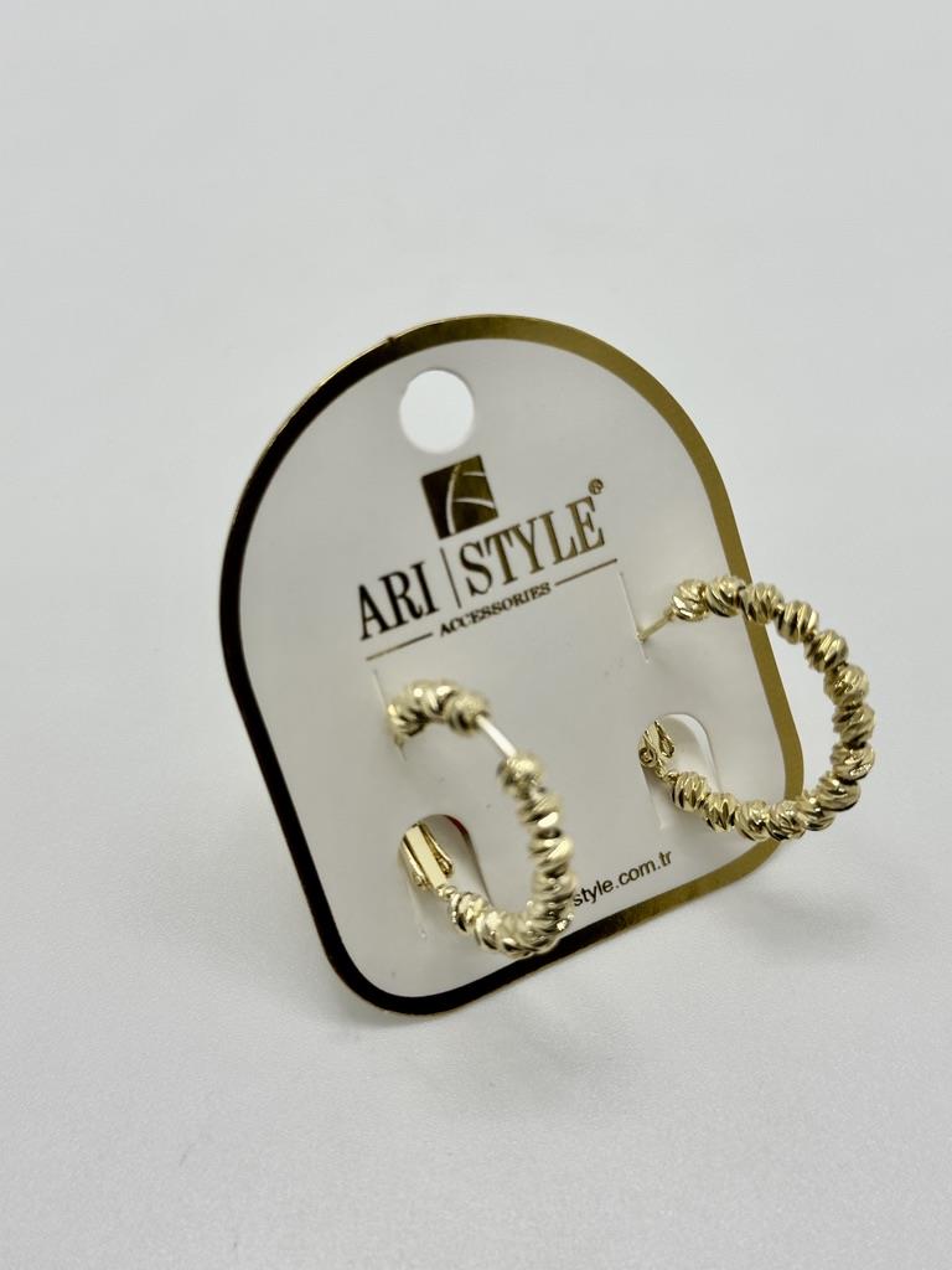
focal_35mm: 48
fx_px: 1760
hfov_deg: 30.3
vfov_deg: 39.7
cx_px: 476
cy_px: 635
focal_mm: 6.86
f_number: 1.78
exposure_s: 1/213
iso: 50
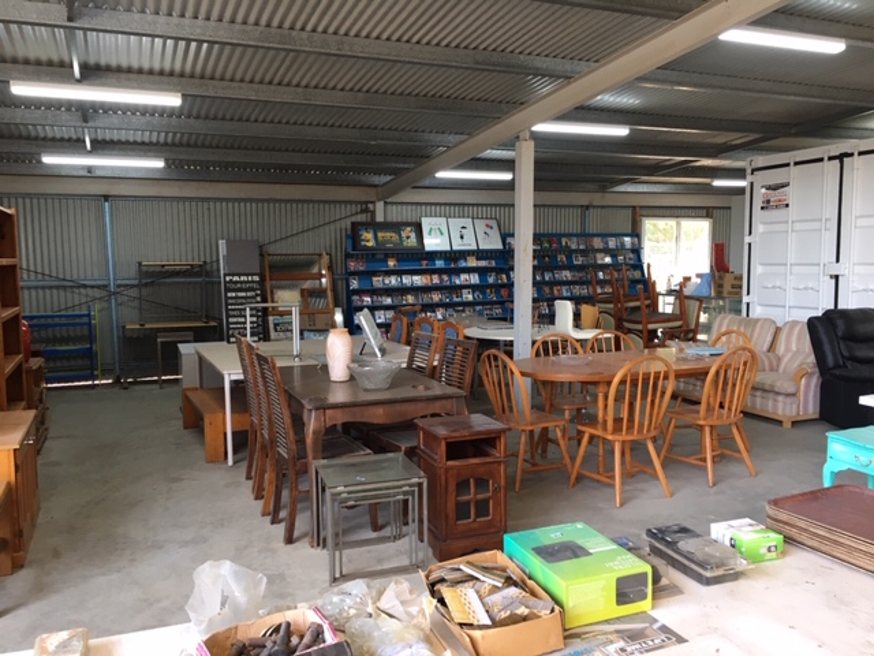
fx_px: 732
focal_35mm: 29
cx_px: 437
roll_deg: -1.0
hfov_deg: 61.7
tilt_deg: -5.4
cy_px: 328
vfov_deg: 48.2
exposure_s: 1/33
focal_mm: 4.15
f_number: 2.2
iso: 40
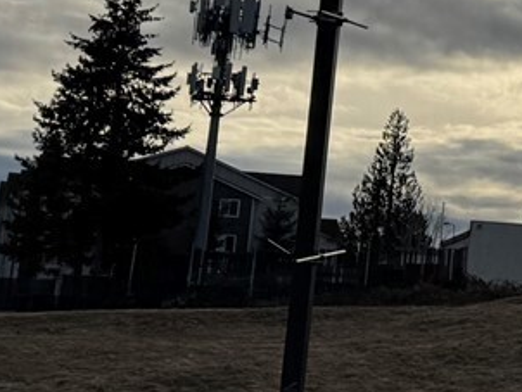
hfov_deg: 12.1
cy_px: 59
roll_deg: -0.3
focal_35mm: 127
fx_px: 1917
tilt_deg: +10.5
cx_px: 1291
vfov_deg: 11.6
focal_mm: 6.76
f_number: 1.78
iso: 80
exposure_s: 1/12346
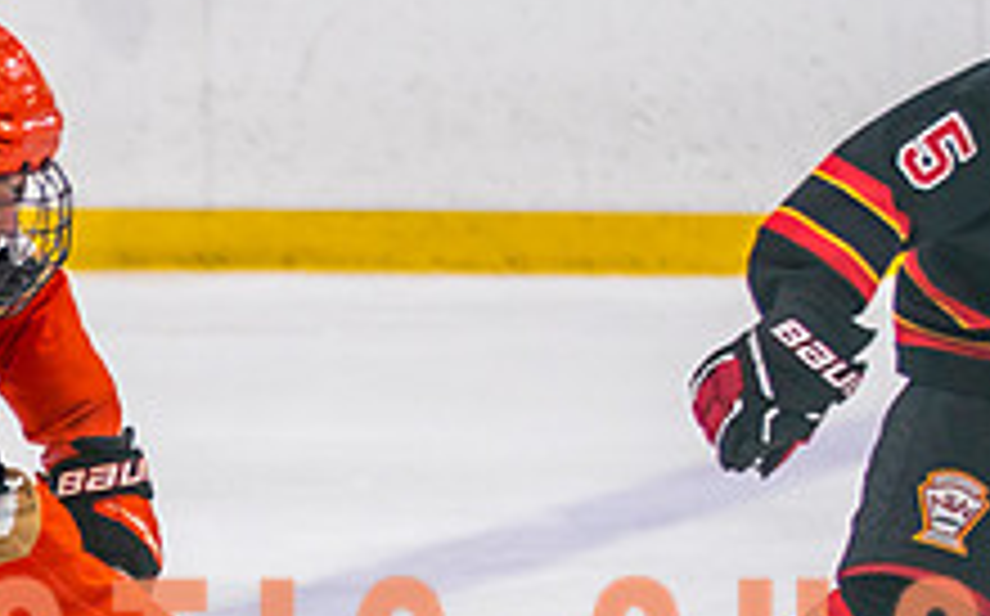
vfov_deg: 3.0
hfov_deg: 4.7
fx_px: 11886
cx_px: -710
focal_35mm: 441
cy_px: 634
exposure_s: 1/640
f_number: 2.8
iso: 640
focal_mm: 95
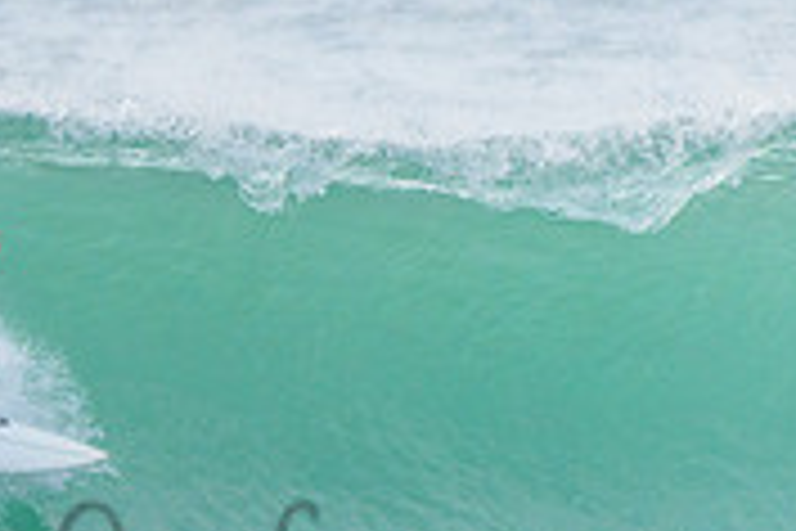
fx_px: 44374
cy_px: 462
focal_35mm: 2007
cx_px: -41
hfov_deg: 1.0
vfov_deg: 0.7
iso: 360
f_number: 5.6
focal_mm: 500
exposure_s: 1/2000
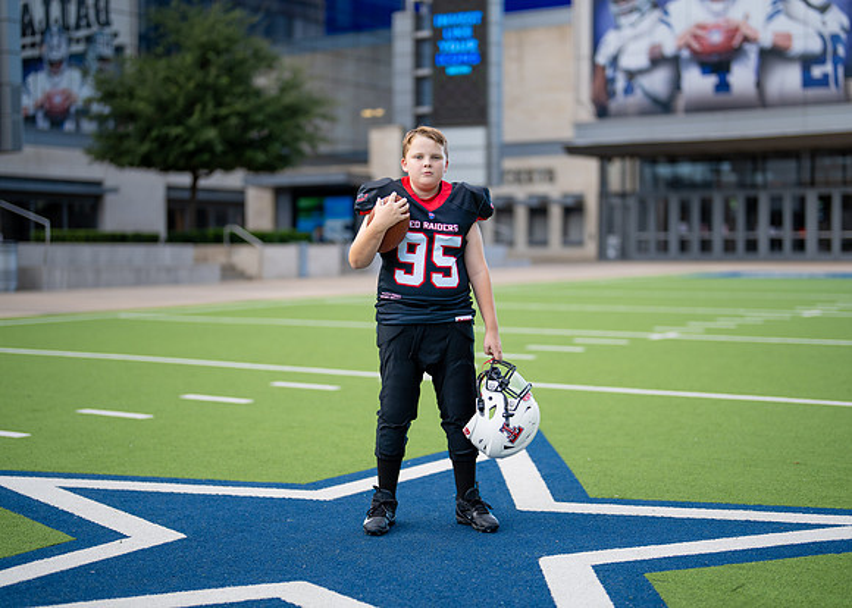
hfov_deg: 34.3
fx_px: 1380
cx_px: 444
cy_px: 296
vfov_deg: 24.8
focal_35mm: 57
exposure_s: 1/2000
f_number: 1.2
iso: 100
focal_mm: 50
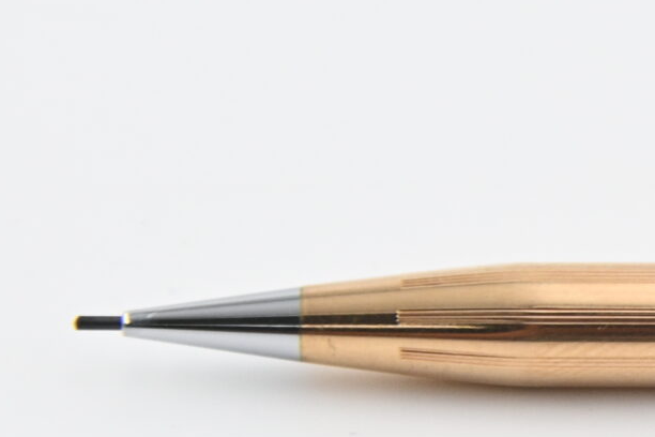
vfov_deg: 3.0
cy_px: 147
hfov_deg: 4.5
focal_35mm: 452
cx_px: 1171
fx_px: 8223
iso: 400
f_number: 4.5
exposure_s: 1/500
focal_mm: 72
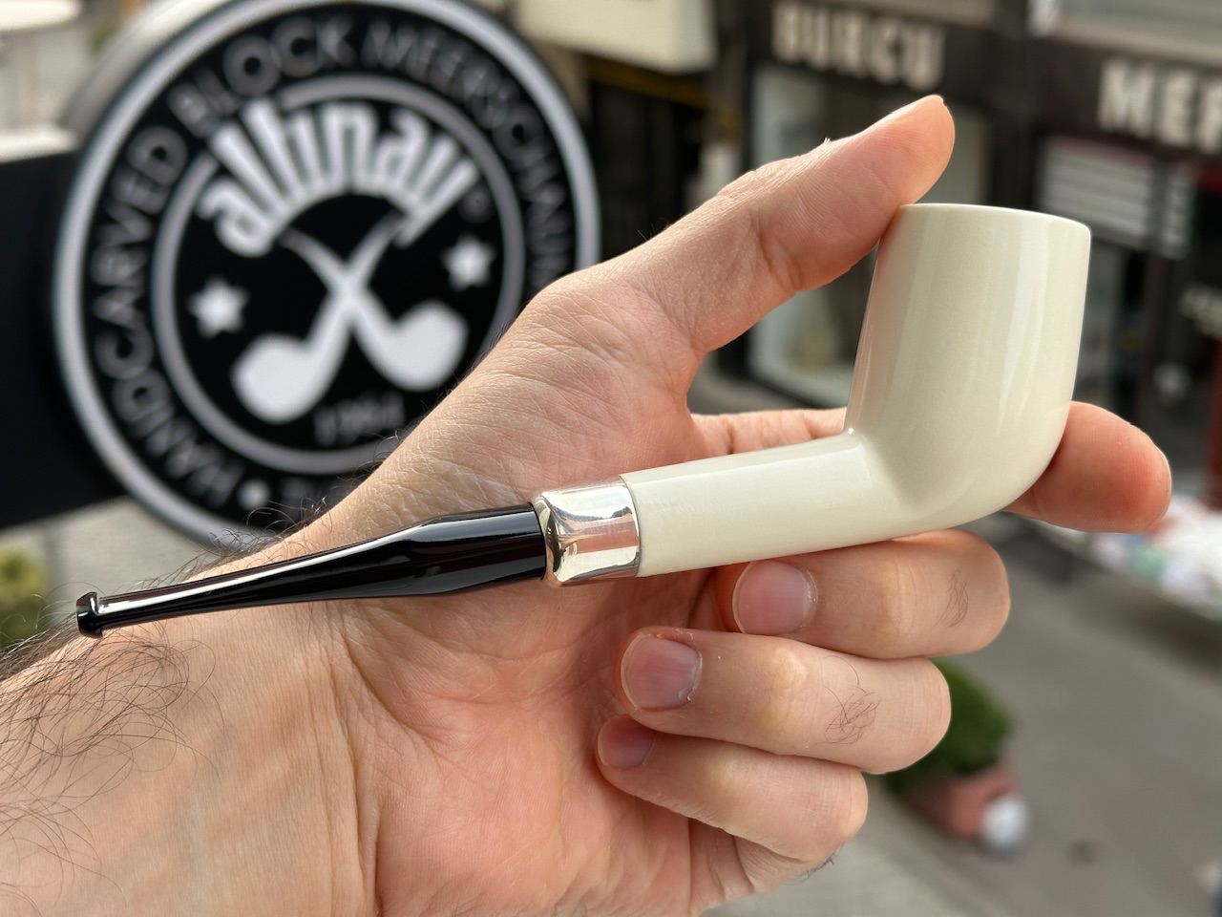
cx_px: 611
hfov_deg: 39.7
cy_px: 458
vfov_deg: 30.3
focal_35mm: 48
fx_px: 1694
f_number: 1.78
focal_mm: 6.86
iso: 64
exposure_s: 1/745
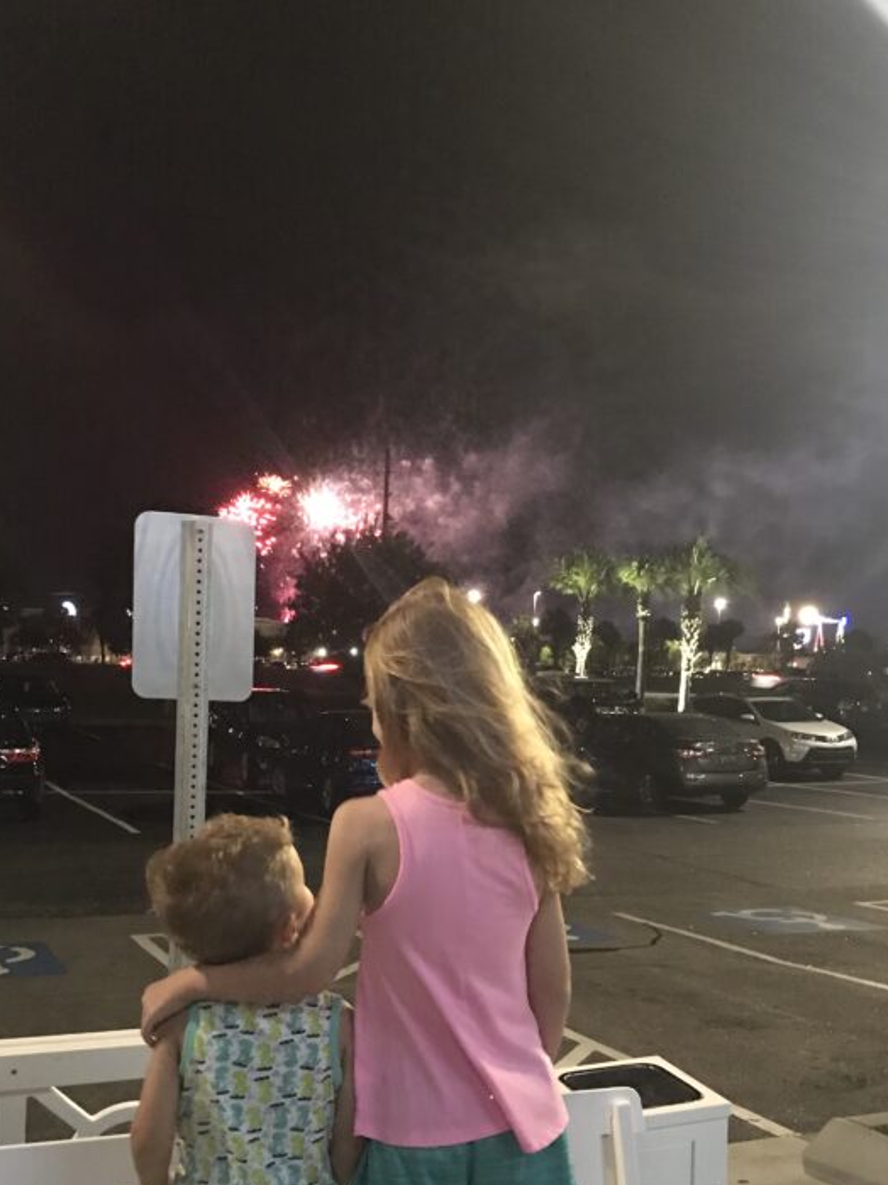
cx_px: 425
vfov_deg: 44.9
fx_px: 1403
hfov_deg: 35.1
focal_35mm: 41
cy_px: 814
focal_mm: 3.99
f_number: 1.8
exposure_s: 1/4
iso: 100
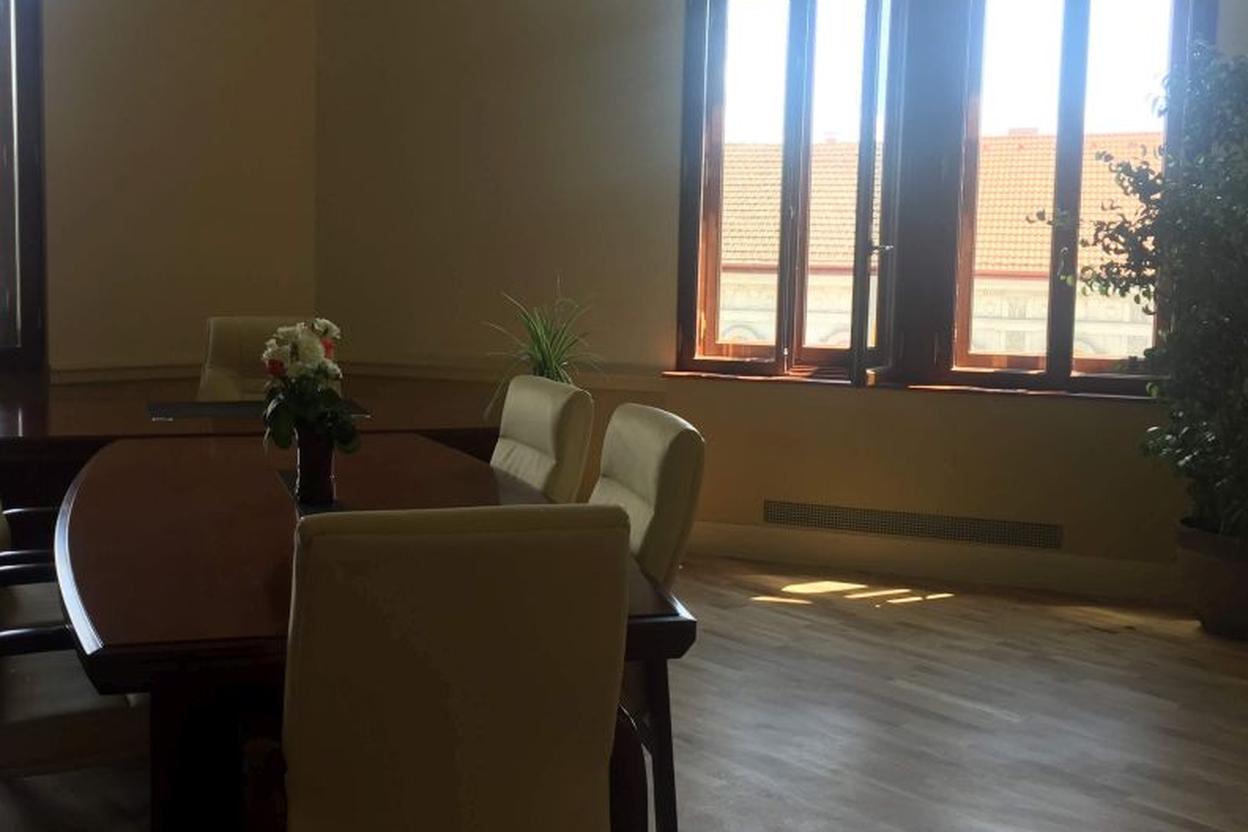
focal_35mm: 39
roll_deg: -1.0
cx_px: 490
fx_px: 1352
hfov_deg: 49.2
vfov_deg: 34.2
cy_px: 370
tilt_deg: -4.9
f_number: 2.2
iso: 32
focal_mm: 4.15
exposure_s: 1/107
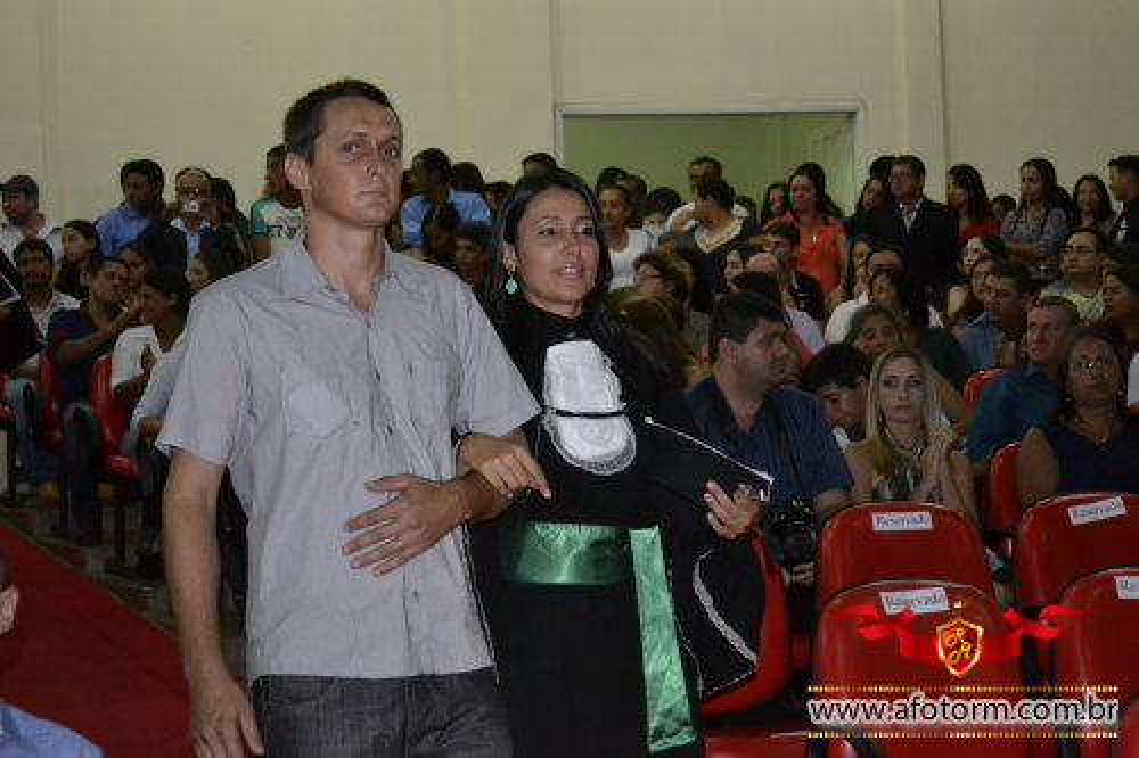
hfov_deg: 24.6
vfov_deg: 16.5
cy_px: 379
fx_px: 2609
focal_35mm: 82
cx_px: 570
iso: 3200
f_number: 5.6
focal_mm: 55
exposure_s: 1/60
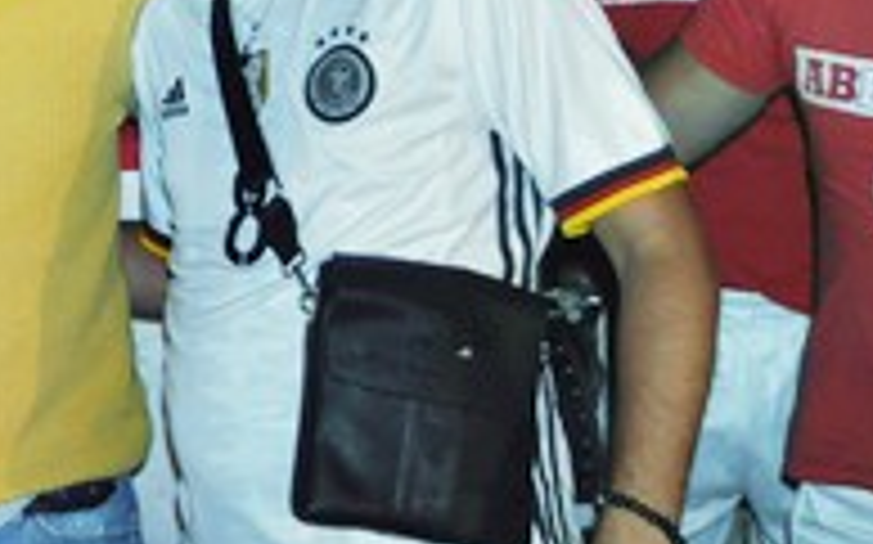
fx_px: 2751
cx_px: -468
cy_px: -312
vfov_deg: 10.8
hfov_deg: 16.3
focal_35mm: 116
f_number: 3.8
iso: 800
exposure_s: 1/60
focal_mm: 23
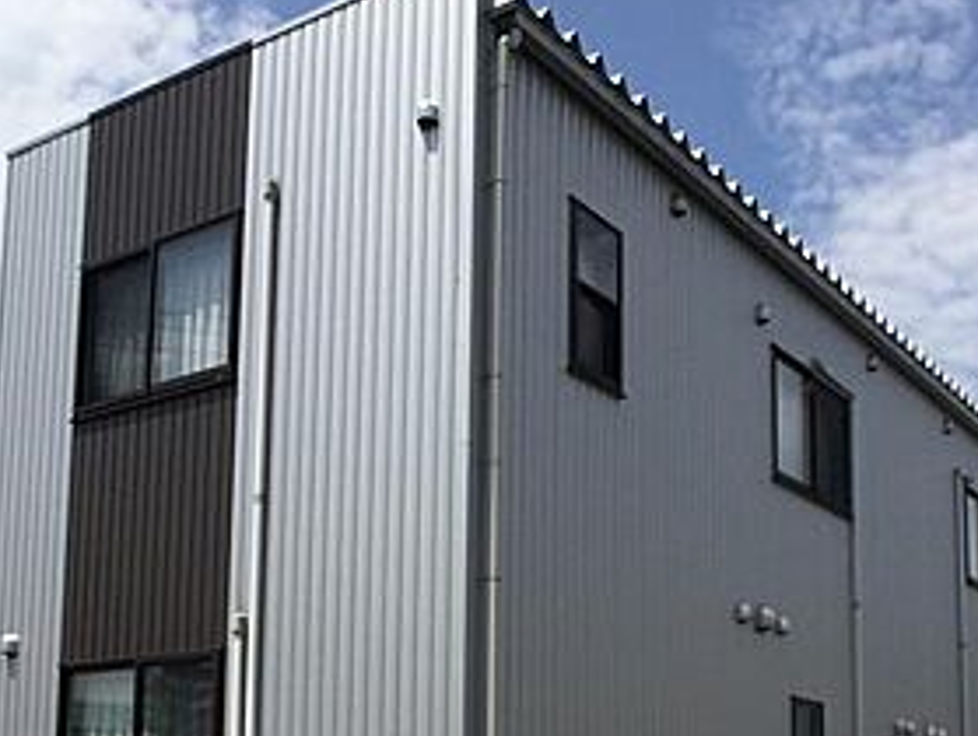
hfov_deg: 27.3
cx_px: 557
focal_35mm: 71
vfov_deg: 20.3
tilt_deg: +4.2
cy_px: 680
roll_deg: -0.8
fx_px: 2009
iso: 25
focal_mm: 3.3
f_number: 2.4
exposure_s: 1/2037
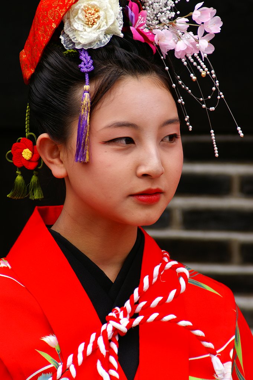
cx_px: 126
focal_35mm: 300
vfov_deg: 6.9
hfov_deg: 4.6
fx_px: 3168
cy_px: 190
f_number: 8
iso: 200
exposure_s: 1/200
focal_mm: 200
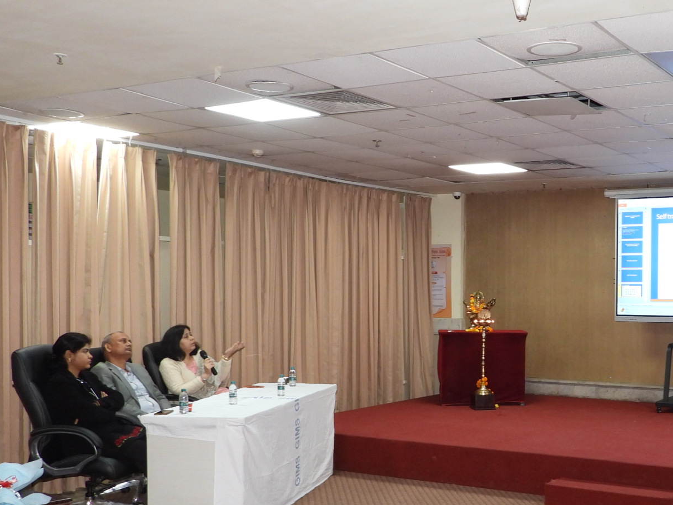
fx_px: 875
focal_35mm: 45
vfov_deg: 32.0
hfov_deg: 40.5
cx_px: 531
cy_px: 322
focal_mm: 4.3
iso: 200
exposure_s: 1/30
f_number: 2.8
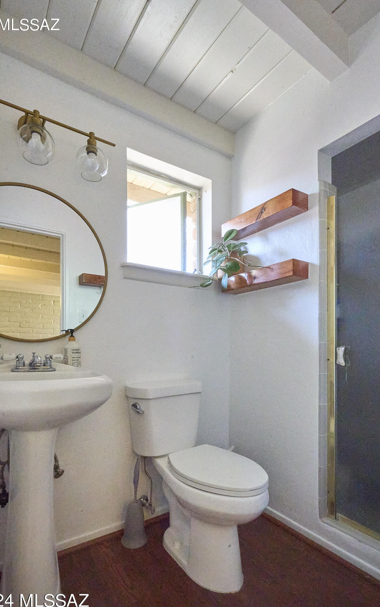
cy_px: 313
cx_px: 171
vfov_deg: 94.3
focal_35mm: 17
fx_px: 282
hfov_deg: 67.8
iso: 32000
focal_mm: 16
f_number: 22
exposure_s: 1/30
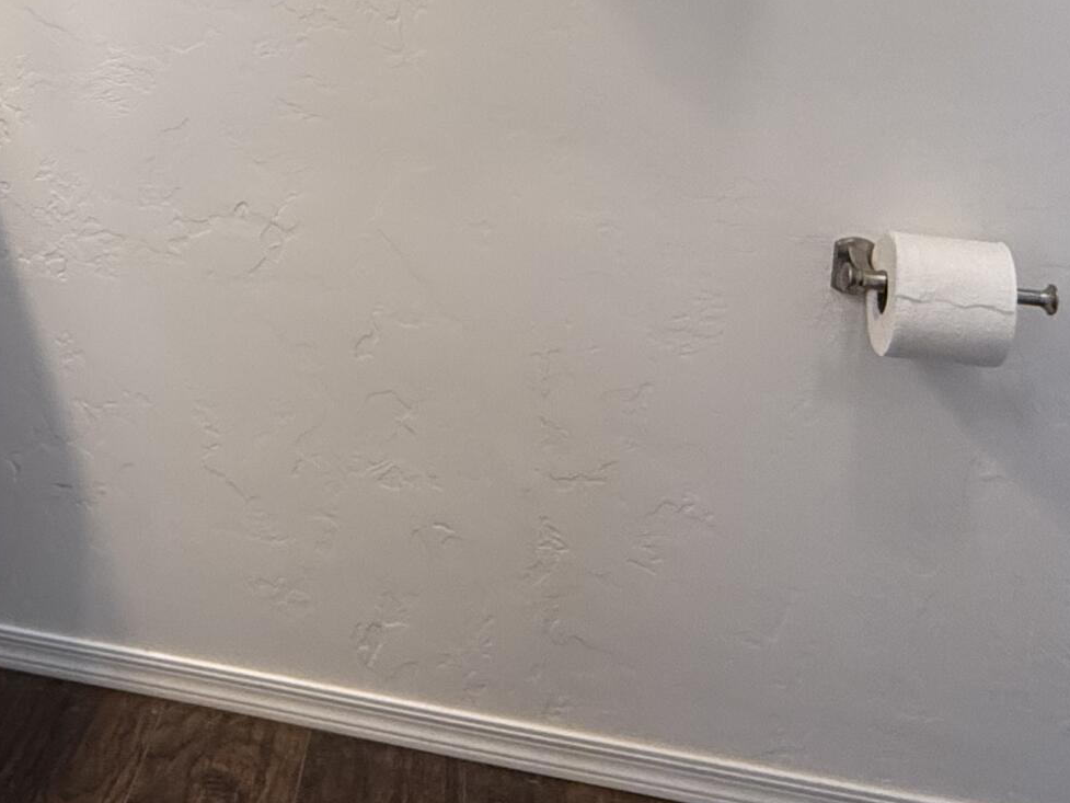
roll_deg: +0.5
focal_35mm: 43
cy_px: 99
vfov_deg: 32.2
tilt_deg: -8.4
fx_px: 1329
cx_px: 37
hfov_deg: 39.4
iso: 200
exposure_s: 1/120
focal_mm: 2.22
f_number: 2.2
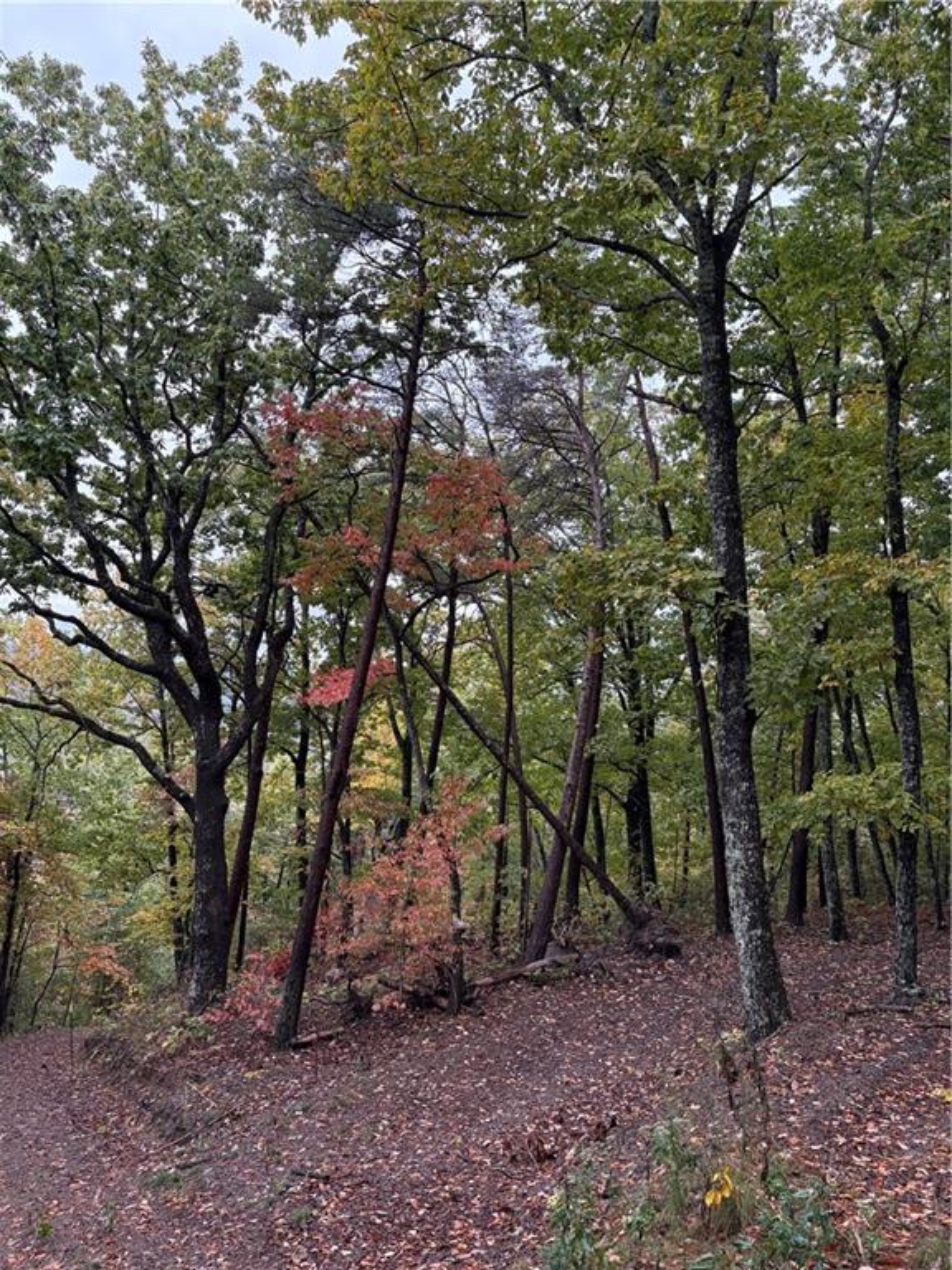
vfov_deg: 67.3
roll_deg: -5.3
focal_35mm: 26
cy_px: 635
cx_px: 476
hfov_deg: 53.1
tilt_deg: +3.4
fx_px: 953
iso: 125
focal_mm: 5.96
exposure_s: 1/121
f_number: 1.6
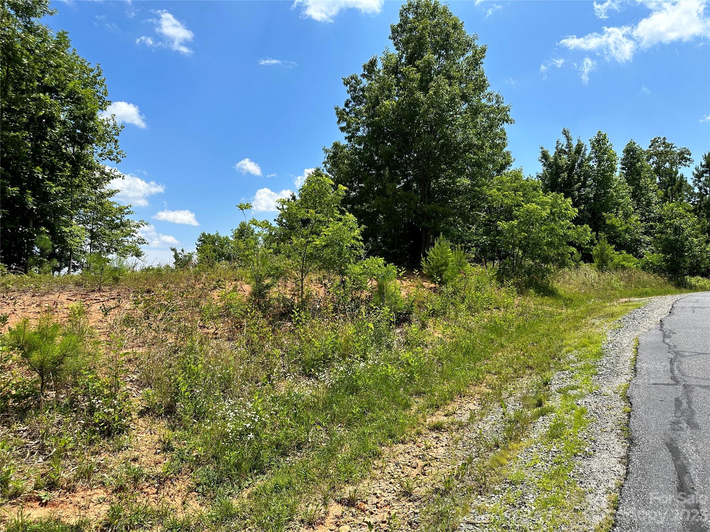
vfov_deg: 56.8
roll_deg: -0.9
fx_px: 492
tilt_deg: +3.7
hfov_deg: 71.6
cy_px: 266
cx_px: 355
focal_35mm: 24
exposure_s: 1/4016
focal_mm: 6.86
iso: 80
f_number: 1.78
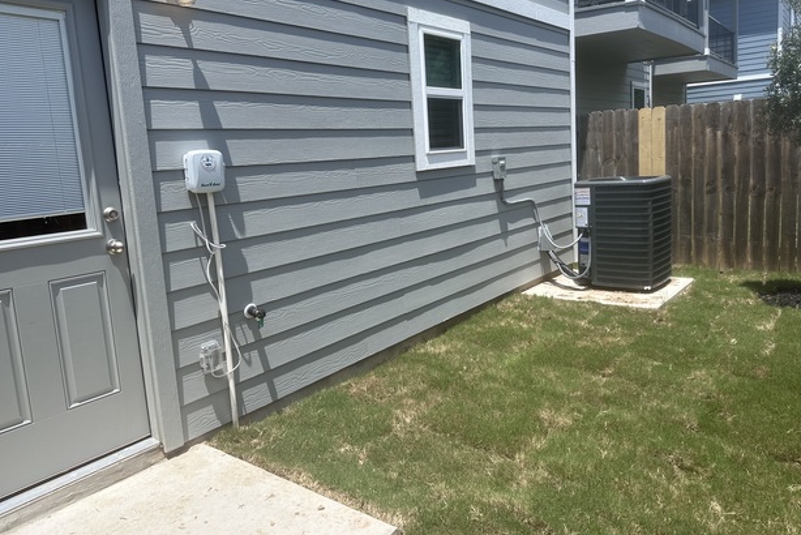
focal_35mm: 26
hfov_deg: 69.3
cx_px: 416
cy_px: 236
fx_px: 579
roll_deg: +2.7
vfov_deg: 49.5
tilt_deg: -9.6
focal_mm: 6.86
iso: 80
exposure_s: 1/3597
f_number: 1.78
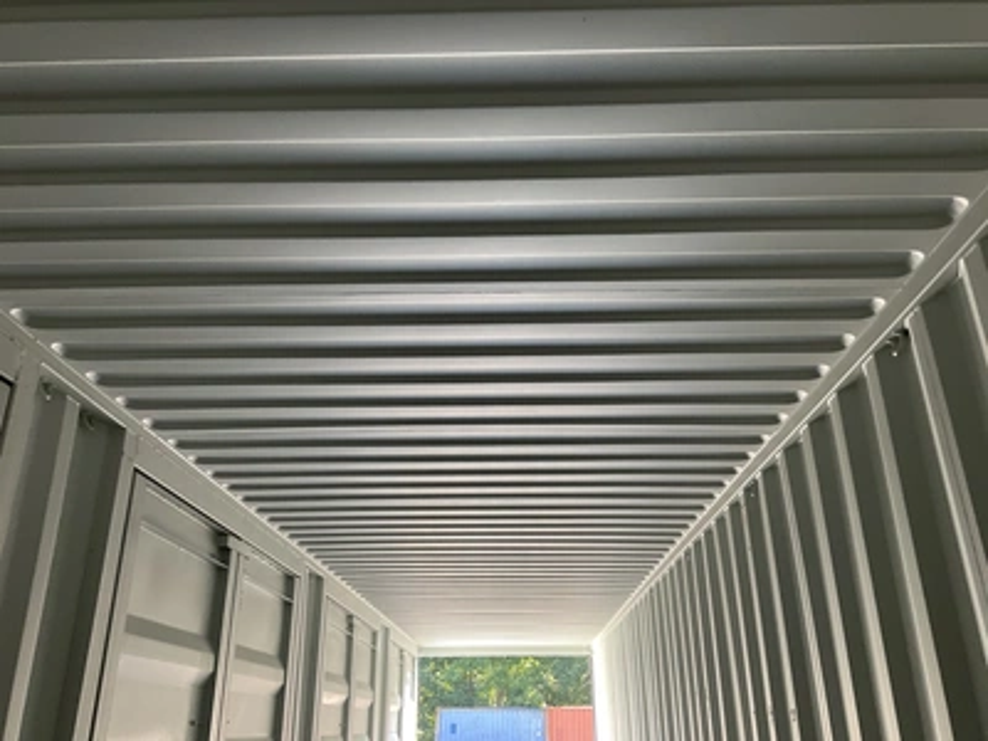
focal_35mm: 29
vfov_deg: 48.2
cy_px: 370
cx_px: 494
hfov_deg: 61.7
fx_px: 828
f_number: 1.8
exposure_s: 1/63
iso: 64
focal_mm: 3
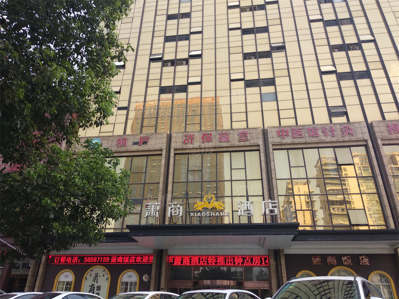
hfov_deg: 67.3
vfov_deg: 53.1
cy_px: 150
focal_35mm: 26
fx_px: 300
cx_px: 200
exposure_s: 1/224
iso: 100
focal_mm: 3.81
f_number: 2.2
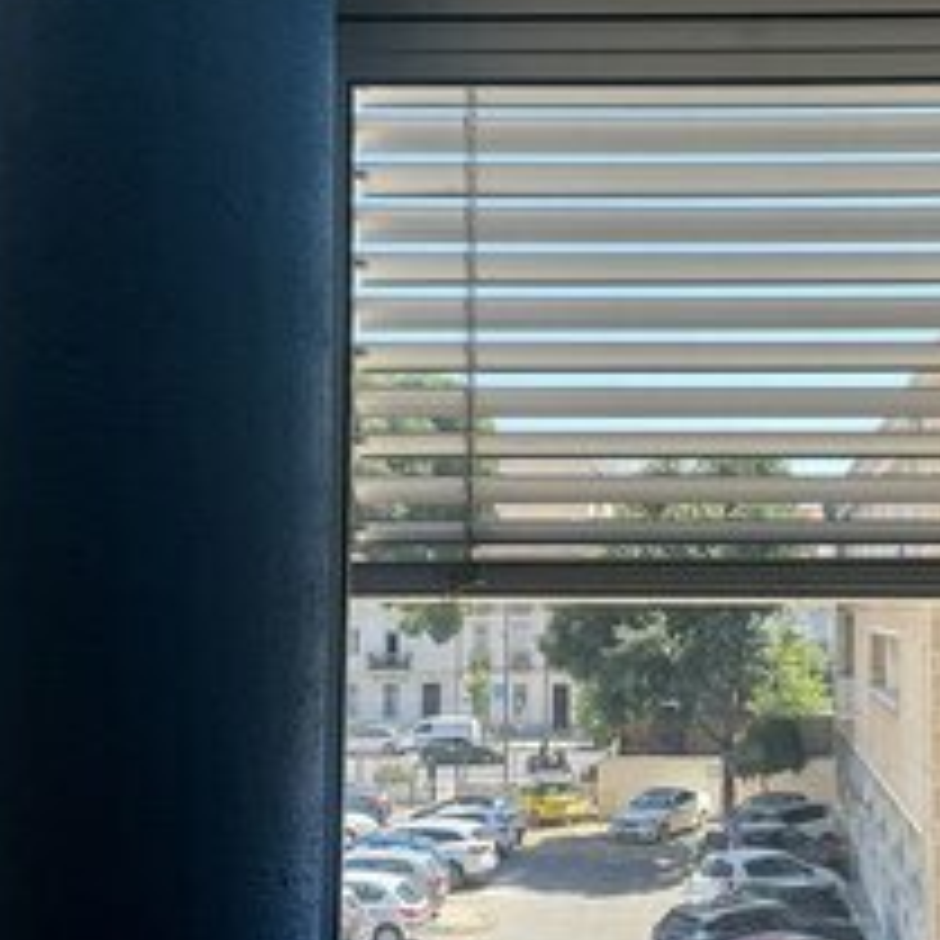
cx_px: 715
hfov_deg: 33.9
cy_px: 535
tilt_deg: +3.4
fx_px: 1505
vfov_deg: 34.6
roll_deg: +0.2
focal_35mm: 49
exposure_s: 1/316
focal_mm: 3
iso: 25
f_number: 1.8
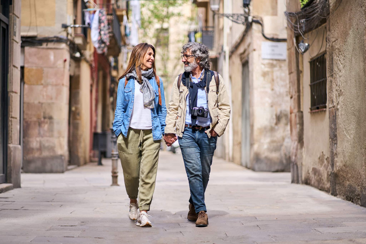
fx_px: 864
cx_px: 183
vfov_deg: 16.1
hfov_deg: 23.9
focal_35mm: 85
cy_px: 122
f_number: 1.8
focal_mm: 85
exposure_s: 1/1000
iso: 250
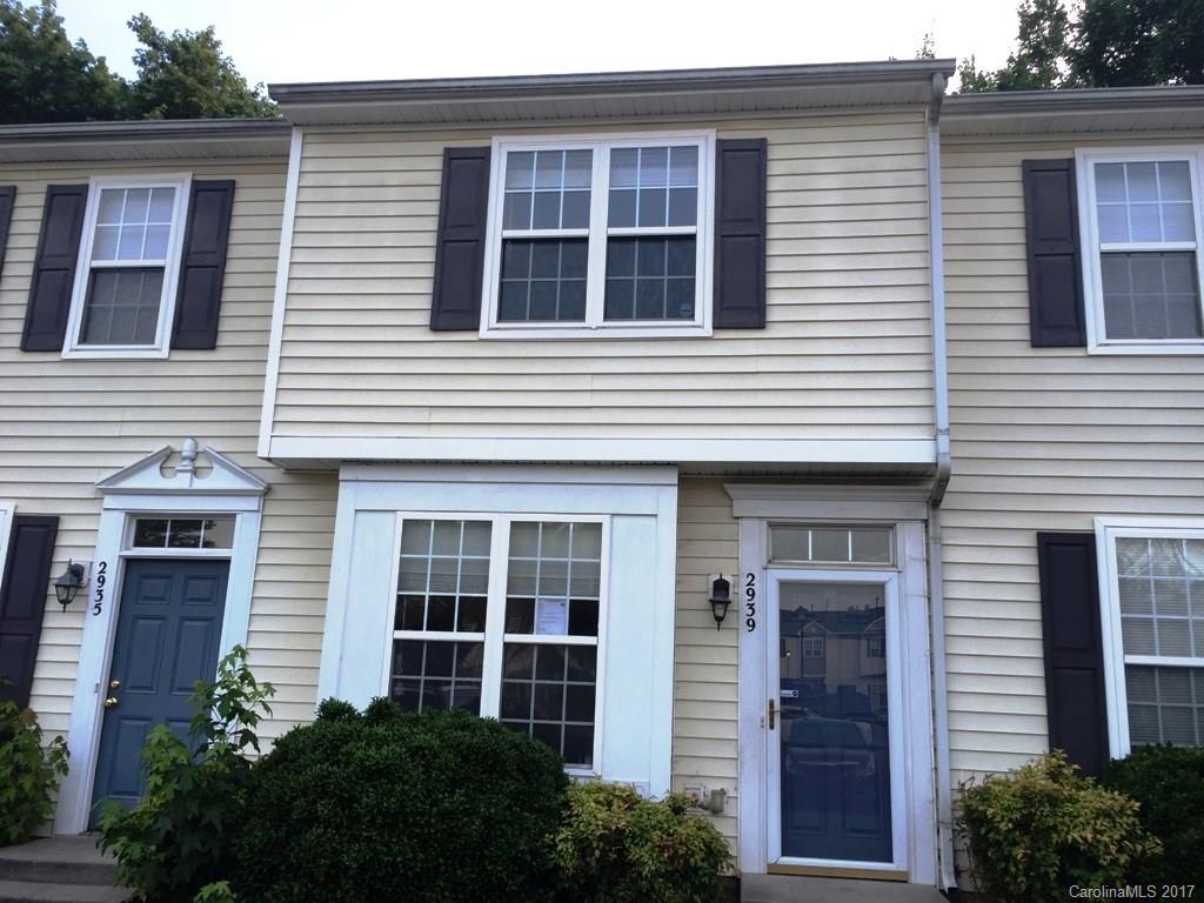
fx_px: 1009
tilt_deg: +12.8
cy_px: 452
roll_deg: -2.3
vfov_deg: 48.2
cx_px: 602
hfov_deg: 61.7
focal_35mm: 29
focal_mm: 4.15
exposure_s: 1/40
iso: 32
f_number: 2.2
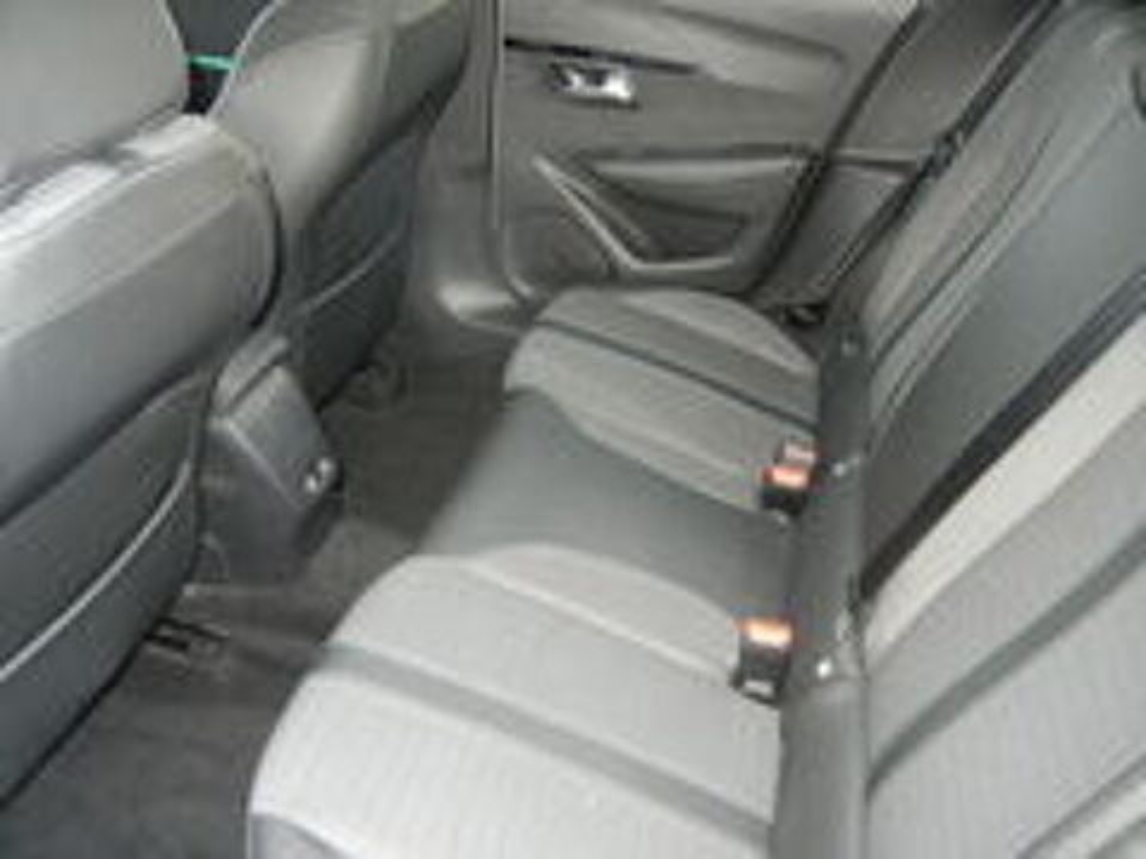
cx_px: 573
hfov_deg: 60.0
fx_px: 993
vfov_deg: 46.8
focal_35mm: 30
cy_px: 430
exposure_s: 1/30
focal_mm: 5.4
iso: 564
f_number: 3.5
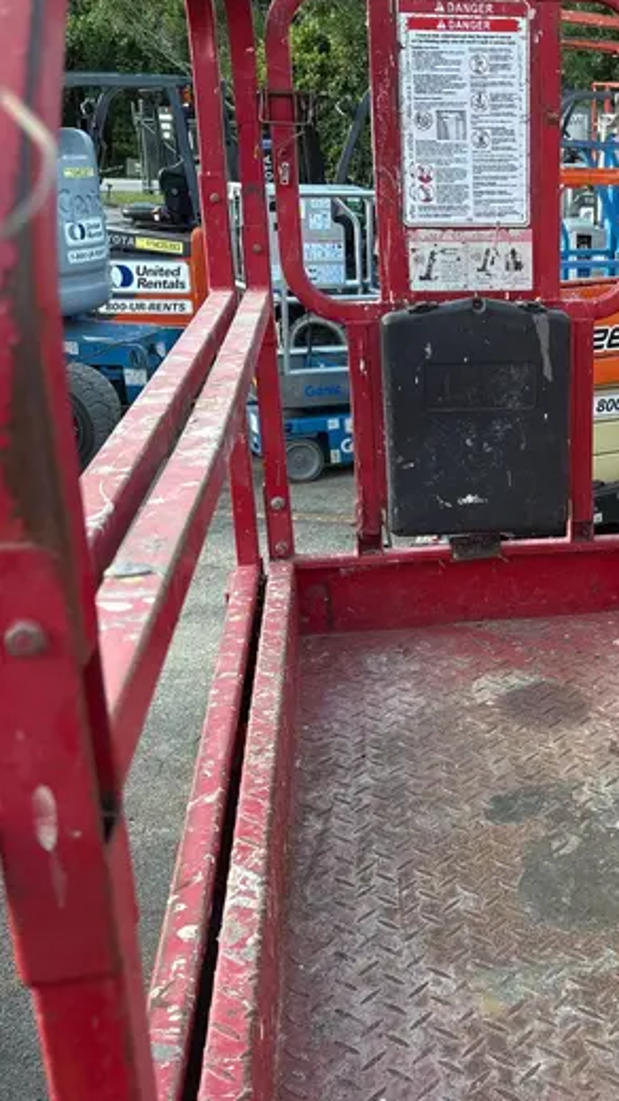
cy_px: 534
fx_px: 1167
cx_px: 581
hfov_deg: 28.3
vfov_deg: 50.5
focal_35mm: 40
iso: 40
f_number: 1.6
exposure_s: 1/231
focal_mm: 5.96
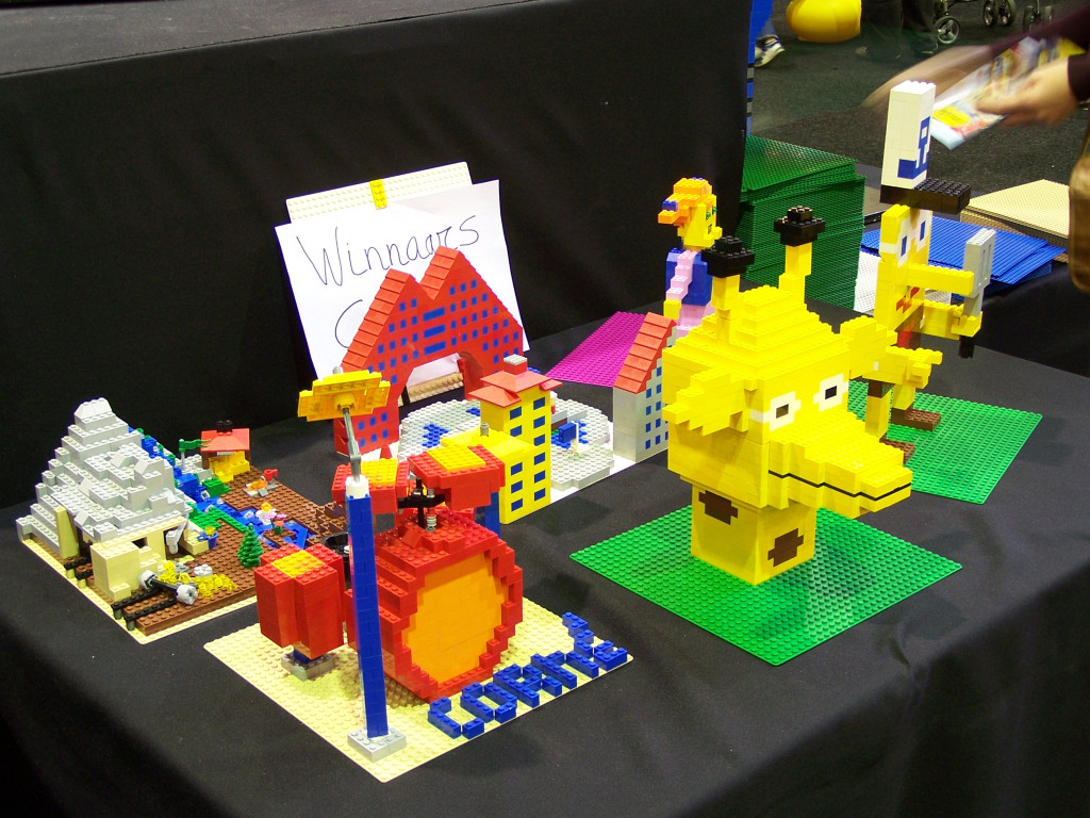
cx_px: 545
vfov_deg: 28.6
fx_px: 1606
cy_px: 409
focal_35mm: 51
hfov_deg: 37.5
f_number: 3
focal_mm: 8.5
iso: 80
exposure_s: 1/2
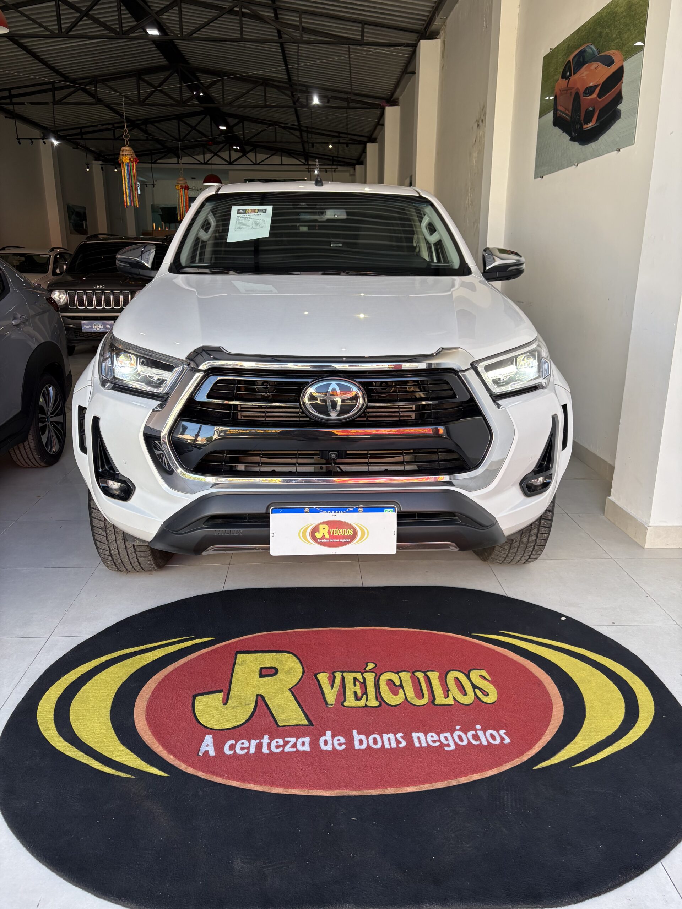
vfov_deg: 67.3
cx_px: 341
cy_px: 454
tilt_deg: -16.0
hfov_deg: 53.1
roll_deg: -0.4
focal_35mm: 26
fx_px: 683
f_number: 1.6
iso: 80
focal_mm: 5.96
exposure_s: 1/237
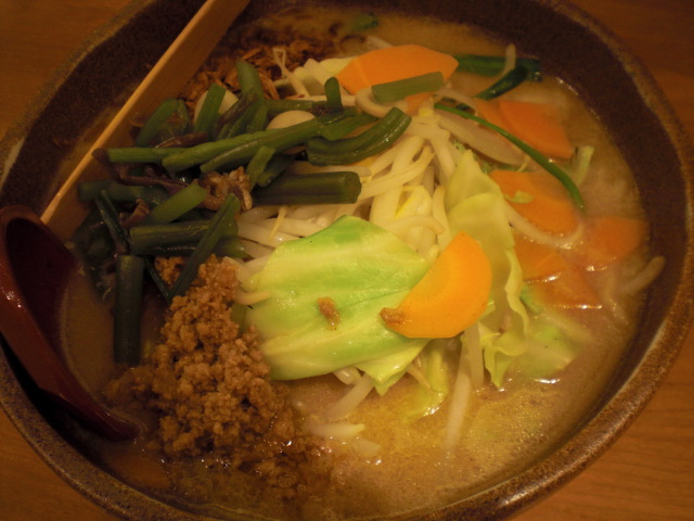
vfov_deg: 37.7
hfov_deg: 49.0
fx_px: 762
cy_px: 260
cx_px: 347
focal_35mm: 38
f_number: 3.1
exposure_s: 1/13
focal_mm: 6.3
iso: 200
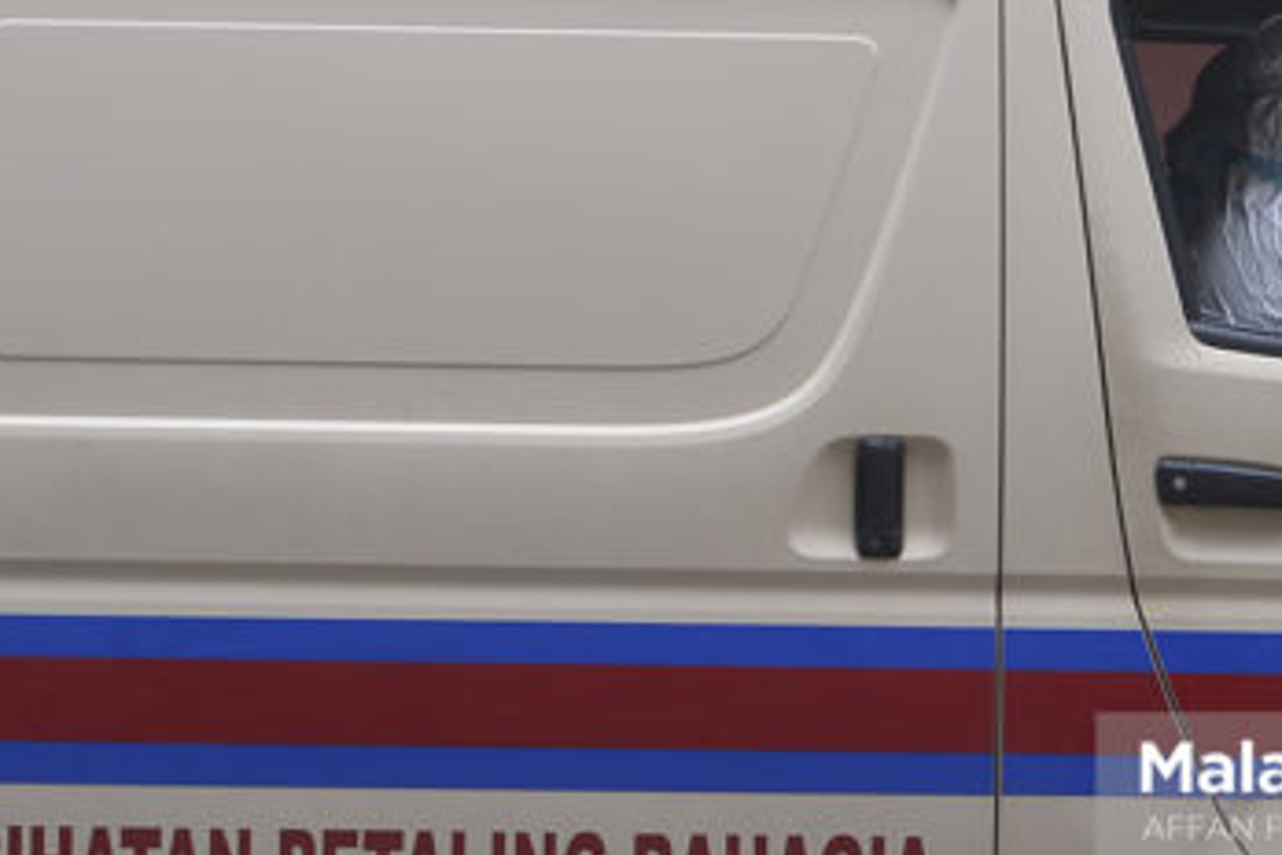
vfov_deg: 6.1
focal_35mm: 227
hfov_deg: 9.1
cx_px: 746
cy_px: 380
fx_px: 8083
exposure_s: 1/640
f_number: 2.8
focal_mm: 116
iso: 100
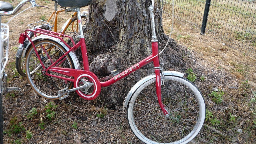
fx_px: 224
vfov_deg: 35.6
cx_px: 129
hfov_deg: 59.5
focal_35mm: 33
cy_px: 63
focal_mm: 5.2
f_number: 4
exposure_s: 1/100
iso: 100
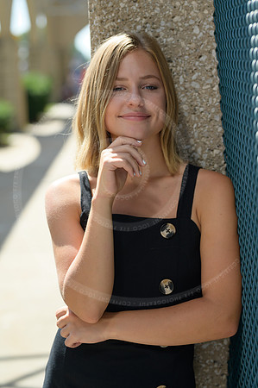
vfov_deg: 23.9
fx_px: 916
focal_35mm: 85
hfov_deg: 16.0
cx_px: 129
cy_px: 194
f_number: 3.2
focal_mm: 85
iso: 160
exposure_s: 1/800
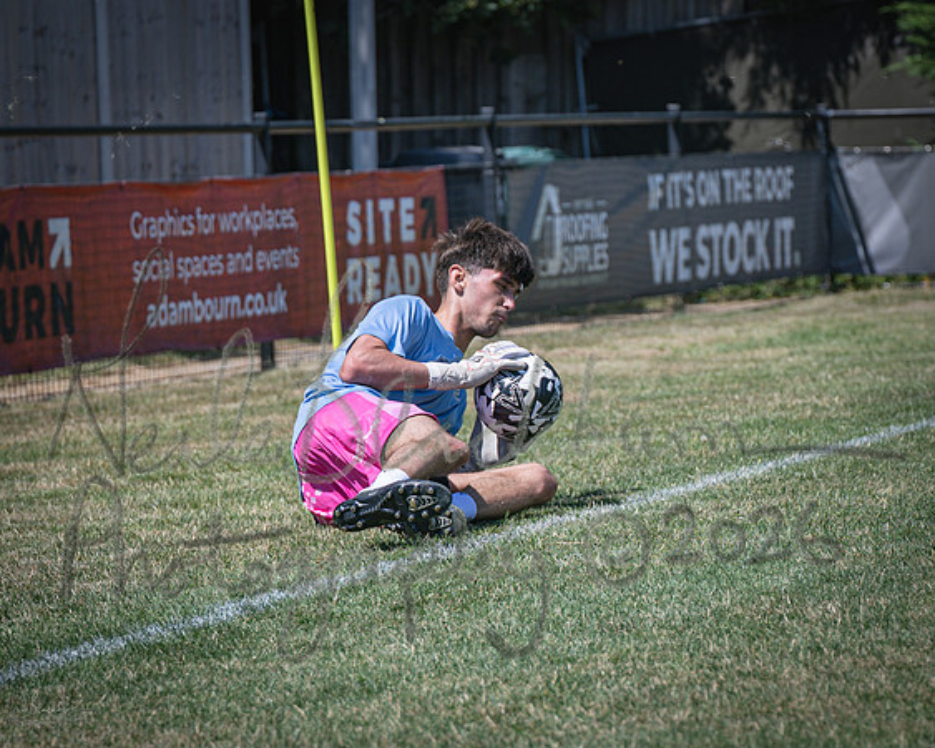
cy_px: 535
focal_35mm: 179
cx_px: 604
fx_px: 4953
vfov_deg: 8.6
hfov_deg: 10.8
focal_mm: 70
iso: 100
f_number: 2.8
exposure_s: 1/2000
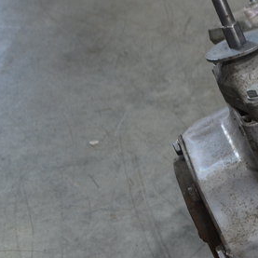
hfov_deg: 15.8
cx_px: 459
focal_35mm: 94
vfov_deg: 18.5
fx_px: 793
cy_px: 158
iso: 450
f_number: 4
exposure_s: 1/60
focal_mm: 20
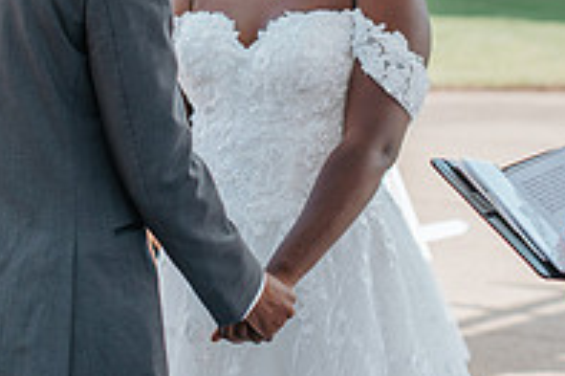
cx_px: 313
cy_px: -82
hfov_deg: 13.7
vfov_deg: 9.0
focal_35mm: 150
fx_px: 2352
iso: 200
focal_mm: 50
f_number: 2.5
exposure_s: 1/2000
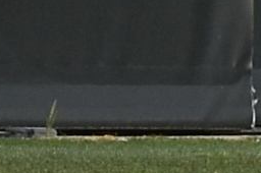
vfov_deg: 0.6
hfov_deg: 1.0
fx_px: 15502
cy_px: -172
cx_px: 278
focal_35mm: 2141
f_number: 4
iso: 125
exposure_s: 1/1000
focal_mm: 190
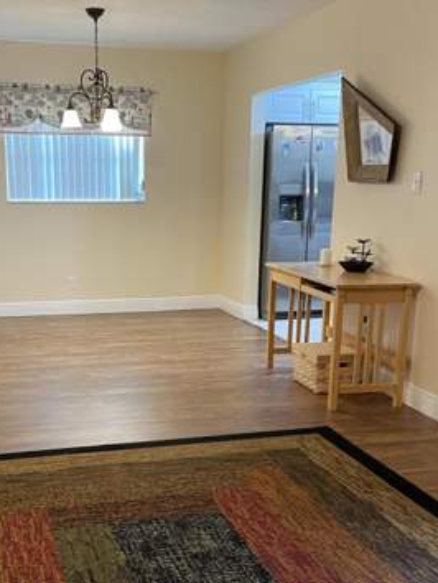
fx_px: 792
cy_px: 369
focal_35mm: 47
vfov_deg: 40.1
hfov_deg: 30.8
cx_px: 178
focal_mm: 4.2
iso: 320
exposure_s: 1/60
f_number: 1.6
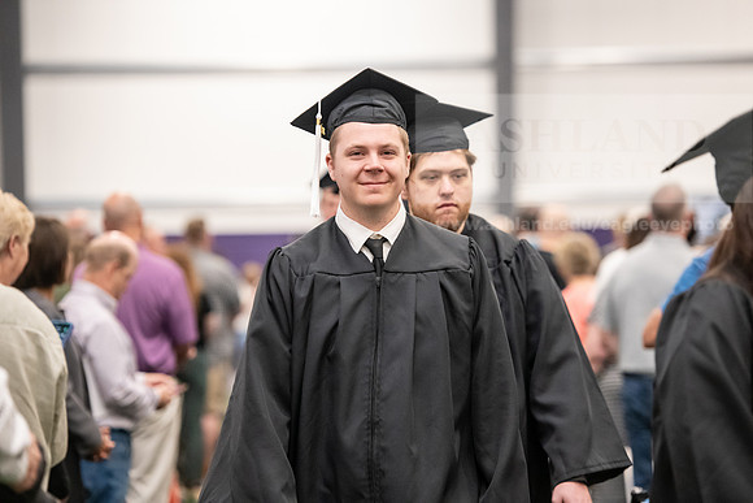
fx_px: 3138
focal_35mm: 150
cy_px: 252
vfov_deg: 9.2
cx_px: 376
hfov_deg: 13.7
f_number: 3.2
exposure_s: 1/200
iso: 3200
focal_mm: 150
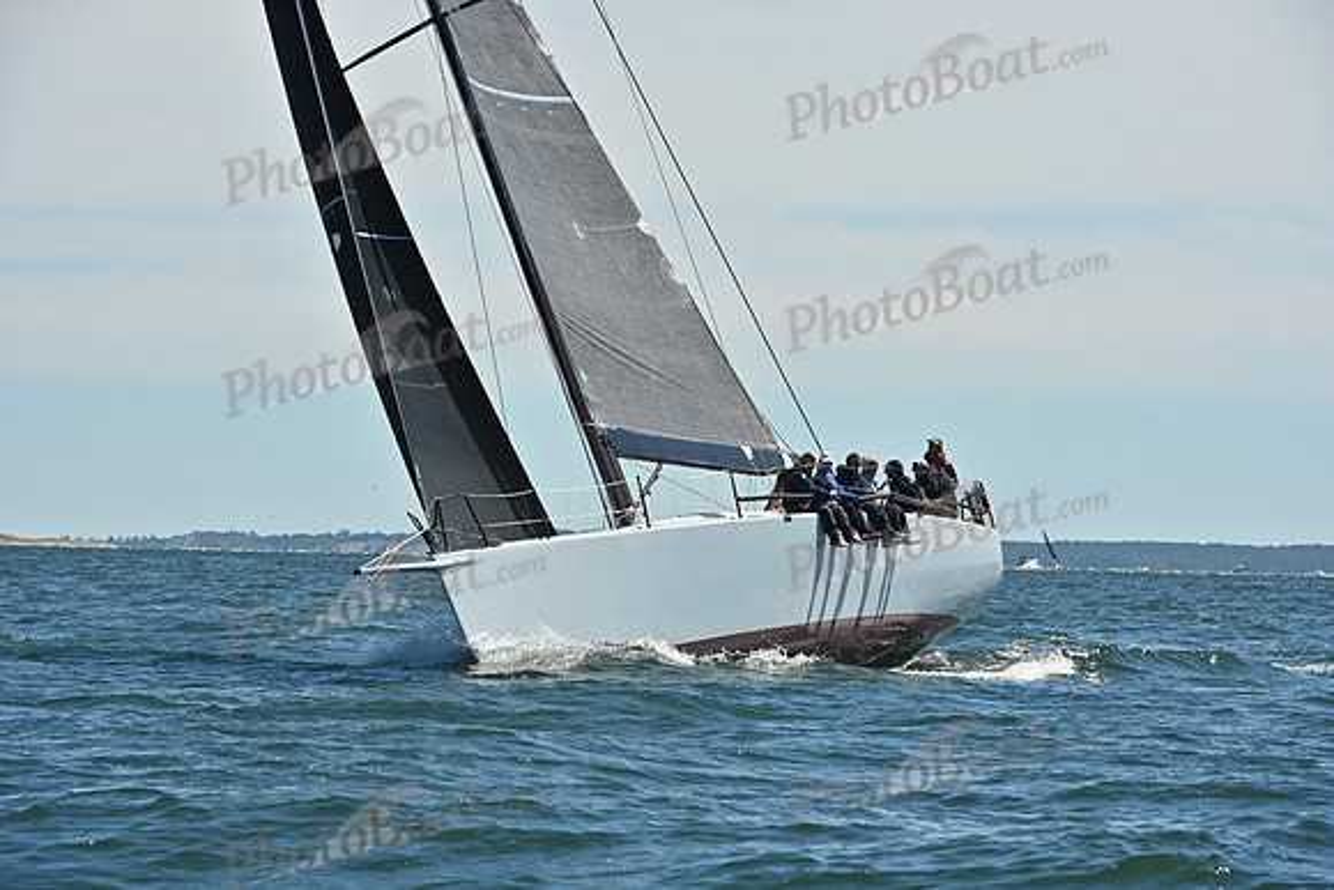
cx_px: 667
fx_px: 7412
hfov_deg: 10.3
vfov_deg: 6.9
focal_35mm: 200
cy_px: 445
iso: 320
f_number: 13
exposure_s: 1/800
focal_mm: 200
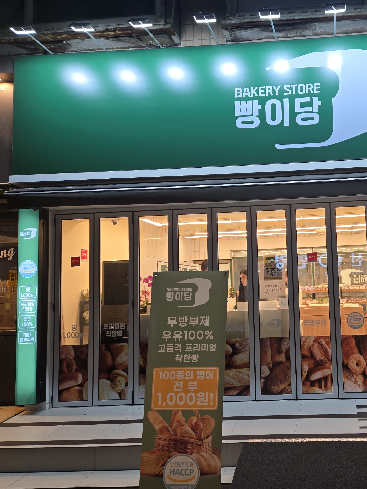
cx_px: 312
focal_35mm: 31
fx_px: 438
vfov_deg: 58.4
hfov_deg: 42.6
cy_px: 244
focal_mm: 5.4
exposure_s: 1/120
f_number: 1.8
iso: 32
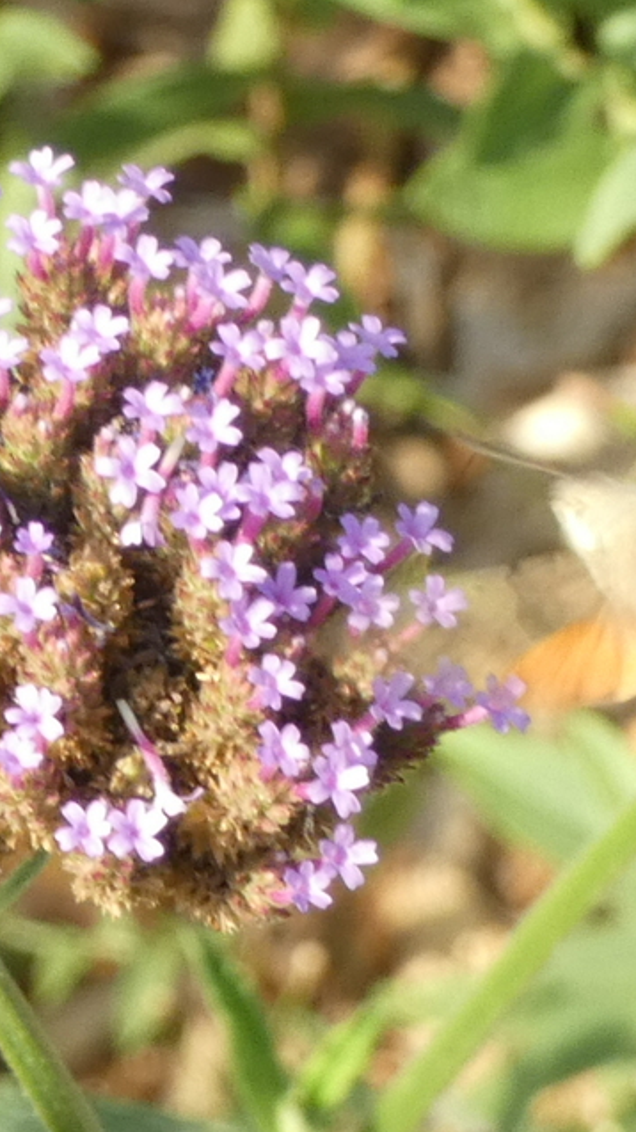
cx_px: 379
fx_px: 12000
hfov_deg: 3.0
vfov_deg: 5.4
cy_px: 567
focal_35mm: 400
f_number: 5.5
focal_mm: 49.1
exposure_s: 1/80
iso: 200
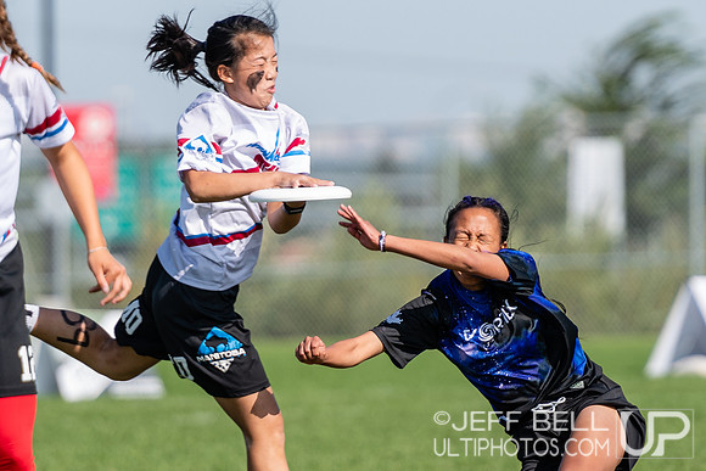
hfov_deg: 3.4
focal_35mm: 613
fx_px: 12024
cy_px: 285
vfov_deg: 2.2
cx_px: 453
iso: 100
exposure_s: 1/1250
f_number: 2.8
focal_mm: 200
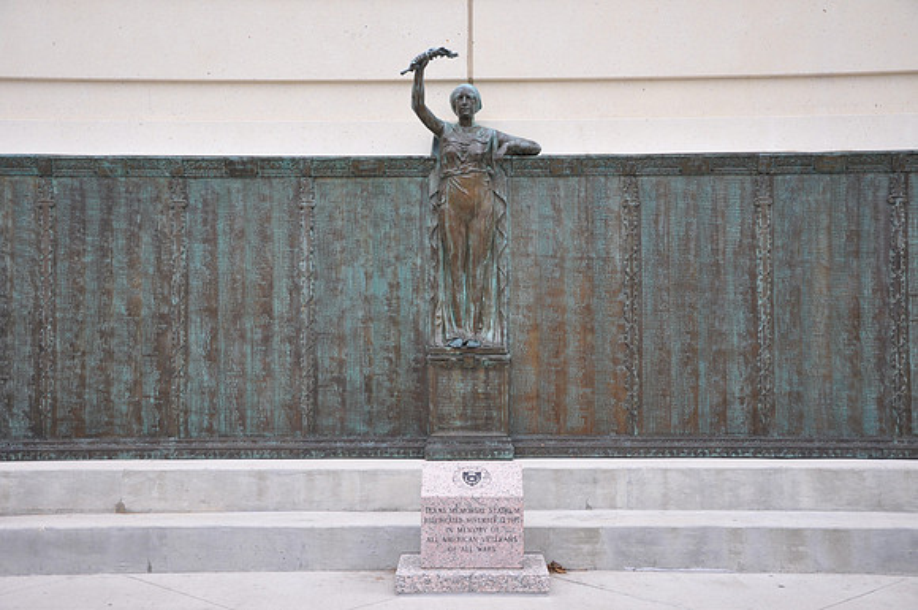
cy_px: 305
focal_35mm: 48
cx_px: 459
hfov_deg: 41.2
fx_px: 1222
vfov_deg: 28.0
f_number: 6.3
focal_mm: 32
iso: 200
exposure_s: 1/40
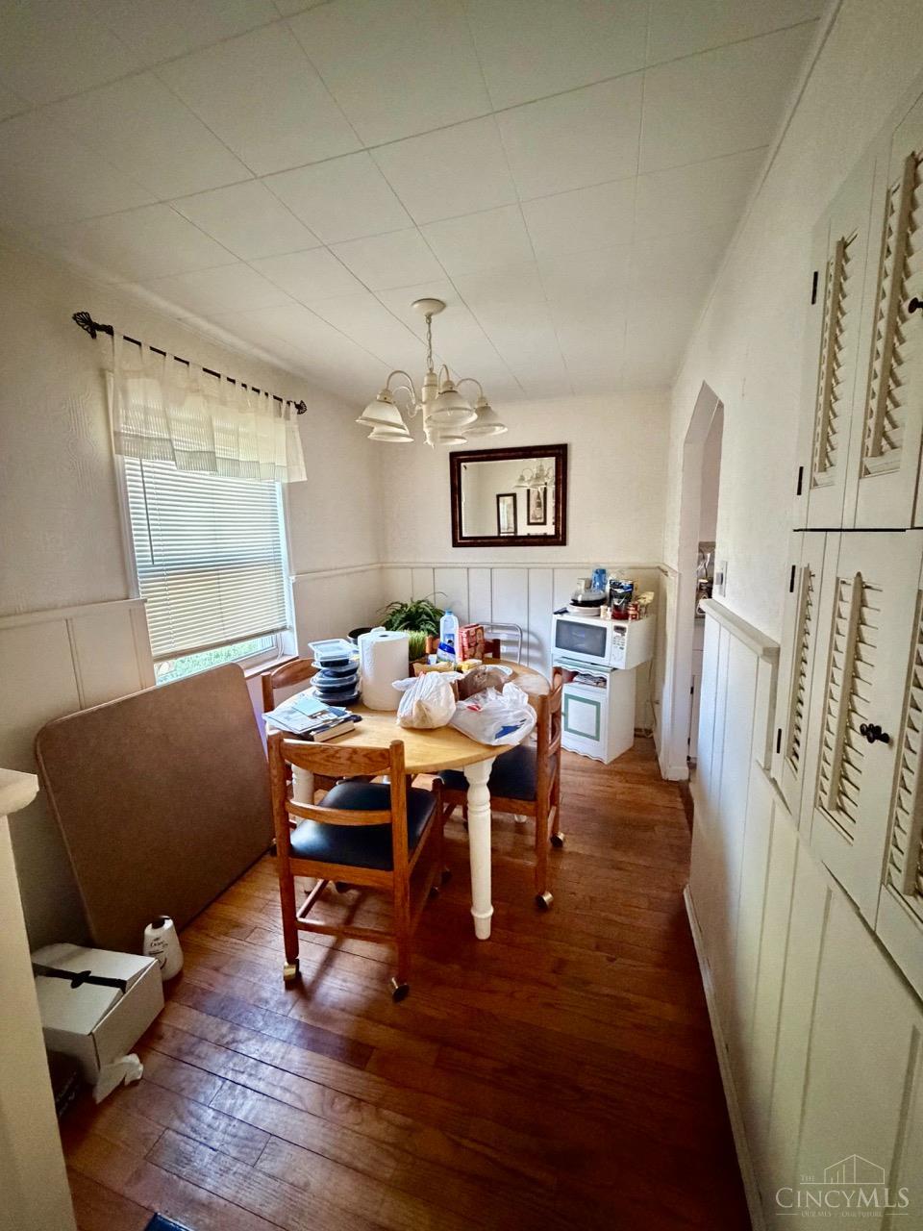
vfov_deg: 102.1
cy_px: 616
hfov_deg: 85.7
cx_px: 462
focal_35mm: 14
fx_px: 498
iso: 1250
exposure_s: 1/52
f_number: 2.2
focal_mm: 2.22
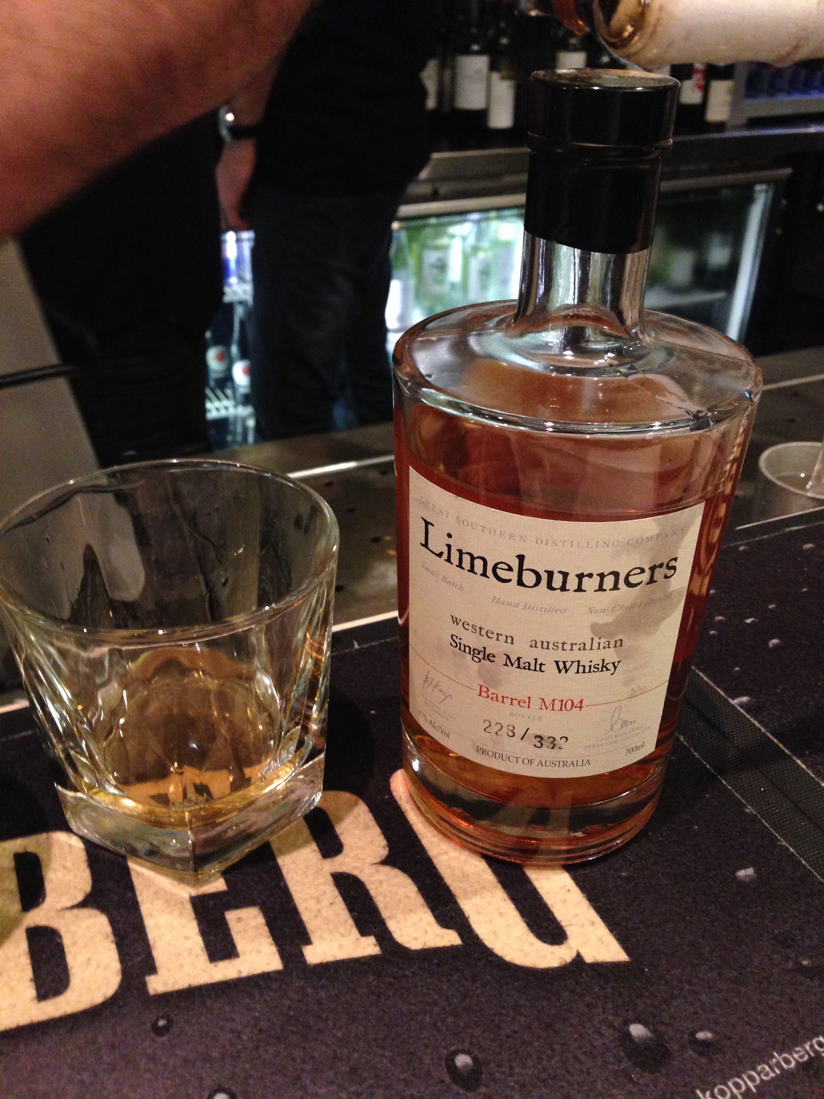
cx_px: 412
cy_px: 550
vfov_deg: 55.4
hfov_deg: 42.9
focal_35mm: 33
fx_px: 1047
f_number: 2.4
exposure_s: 1/20
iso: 320
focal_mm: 4.12
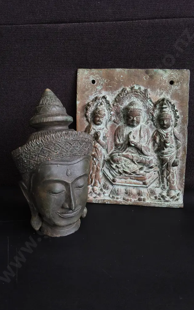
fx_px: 245
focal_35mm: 29
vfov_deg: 64.6
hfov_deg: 43.2
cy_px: 157
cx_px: 96
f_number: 2
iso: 40
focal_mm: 2.87
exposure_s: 1/100
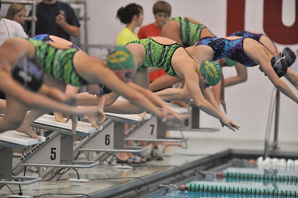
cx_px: 149
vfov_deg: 4.6
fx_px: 2482
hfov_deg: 6.9
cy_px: 99
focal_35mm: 300
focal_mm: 300
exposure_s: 1/1600
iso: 6400
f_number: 2.8
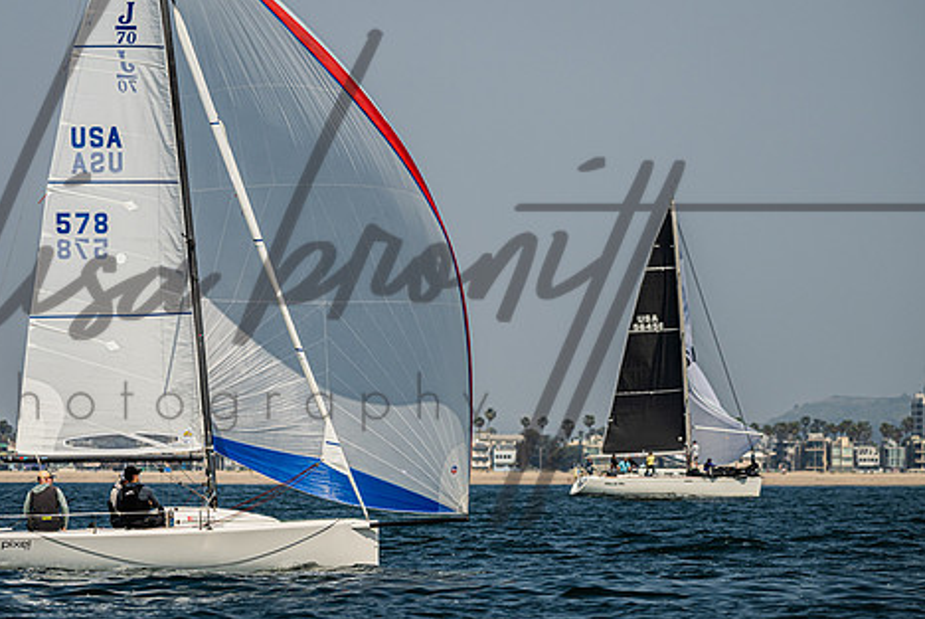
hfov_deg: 6.7
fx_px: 7921
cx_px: 407
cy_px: 267
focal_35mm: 308
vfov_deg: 4.5
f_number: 5
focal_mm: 200
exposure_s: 1/4000
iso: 250
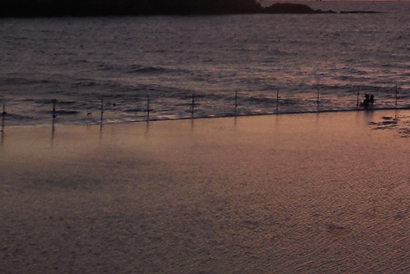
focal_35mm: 87
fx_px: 991
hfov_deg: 20.7
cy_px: -109
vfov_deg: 14.8
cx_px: 575
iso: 125
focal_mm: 4.5
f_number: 3.1
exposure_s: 1/50
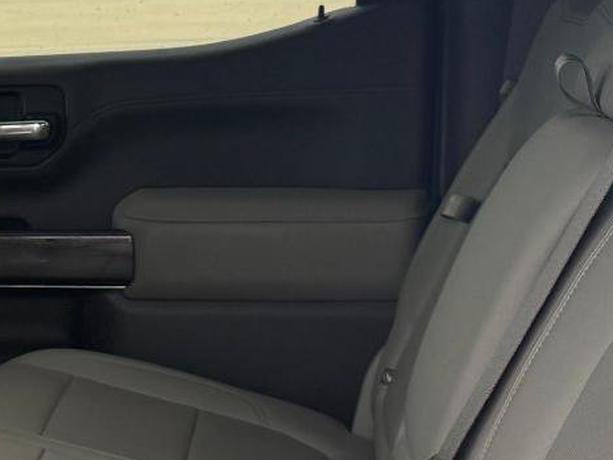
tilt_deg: -13.0
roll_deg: +1.6
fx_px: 1754
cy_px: 364
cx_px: -224
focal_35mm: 99
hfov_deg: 18.2
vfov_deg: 14.9
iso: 160
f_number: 1.78
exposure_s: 1/129
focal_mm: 6.76
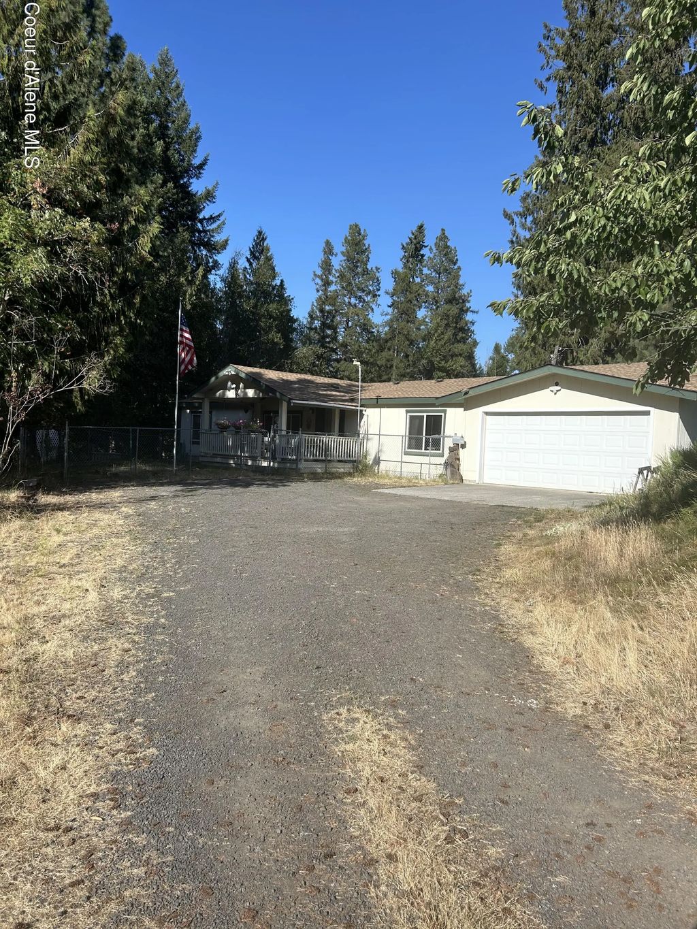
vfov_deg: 67.3
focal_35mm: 26
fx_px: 698
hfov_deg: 53.1
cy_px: 464
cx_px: 348
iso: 50
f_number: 1.5
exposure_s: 1/3460
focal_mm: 5.7
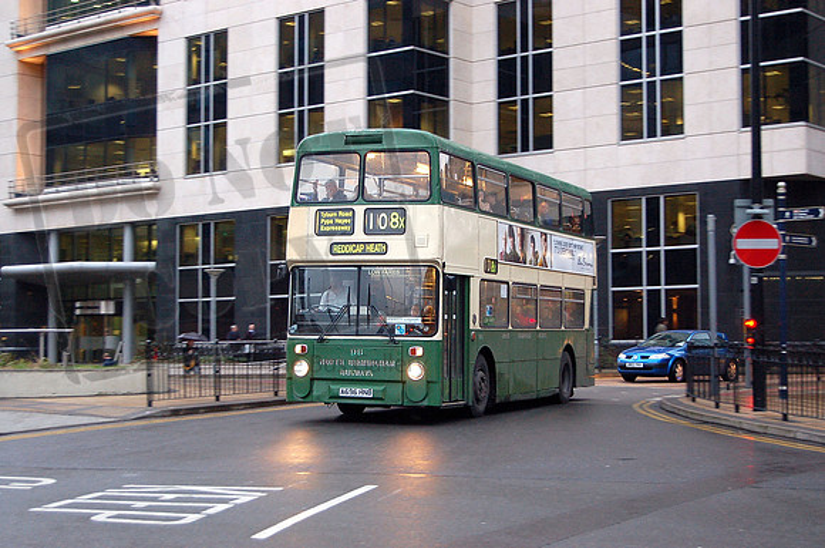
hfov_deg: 33.4
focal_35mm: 60
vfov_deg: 22.6
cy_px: 274
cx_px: 412
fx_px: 1373
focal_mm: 40
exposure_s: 1/40
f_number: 5
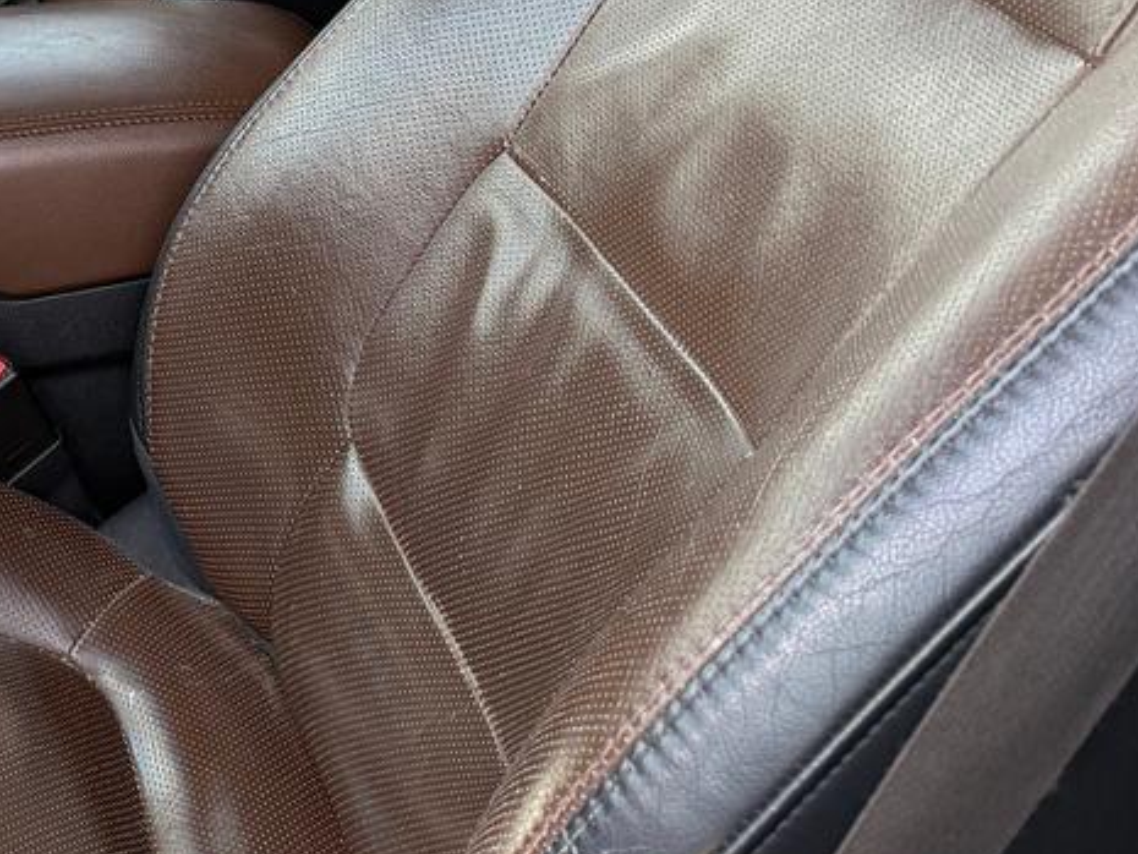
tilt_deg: -17.1
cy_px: -91
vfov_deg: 21.1
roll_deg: -0.5
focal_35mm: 66
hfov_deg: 25.7
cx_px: -294
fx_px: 2170
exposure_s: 1/992
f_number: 1.78
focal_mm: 6.76
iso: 100
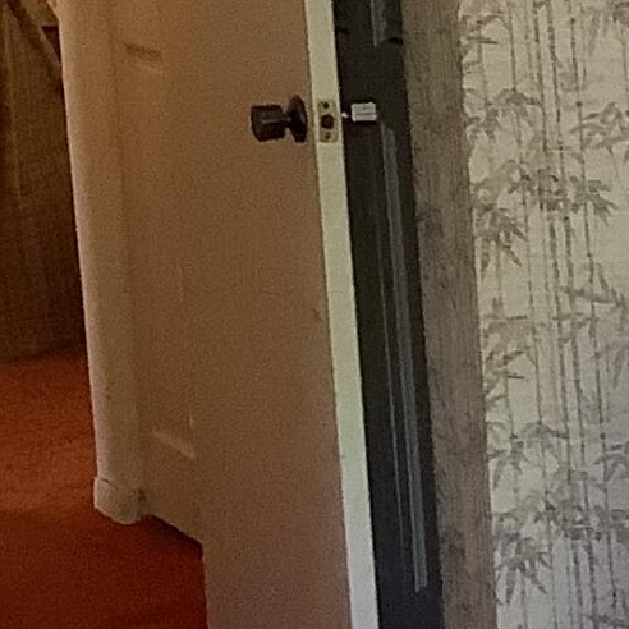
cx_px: 1617
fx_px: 3433
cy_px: 263
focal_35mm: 167
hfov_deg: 9.2
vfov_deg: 10.5
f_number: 2.4
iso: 100
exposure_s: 1/60
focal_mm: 3.3
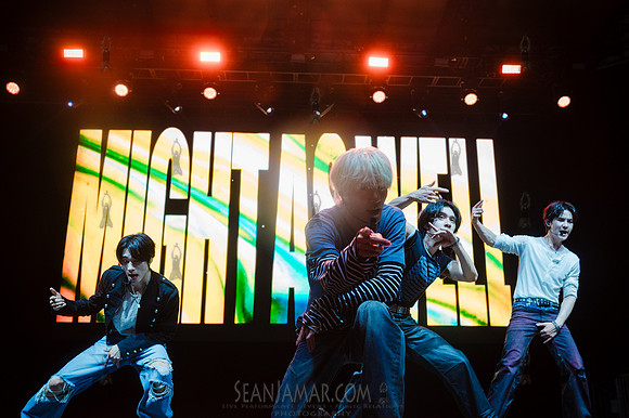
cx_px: 325
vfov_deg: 36.2
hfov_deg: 52.3
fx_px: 640
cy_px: 200
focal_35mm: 37
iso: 2000
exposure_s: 1/640
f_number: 4
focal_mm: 35
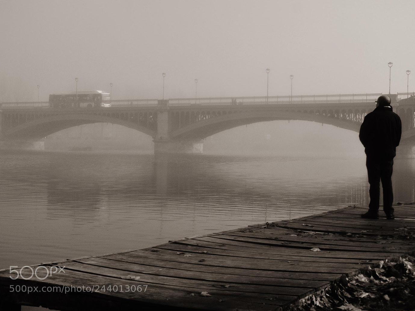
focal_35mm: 50
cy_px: 154
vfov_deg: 29.1
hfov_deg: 38.1
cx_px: 231
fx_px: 599
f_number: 6.3
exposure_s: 1/800
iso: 200
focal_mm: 30
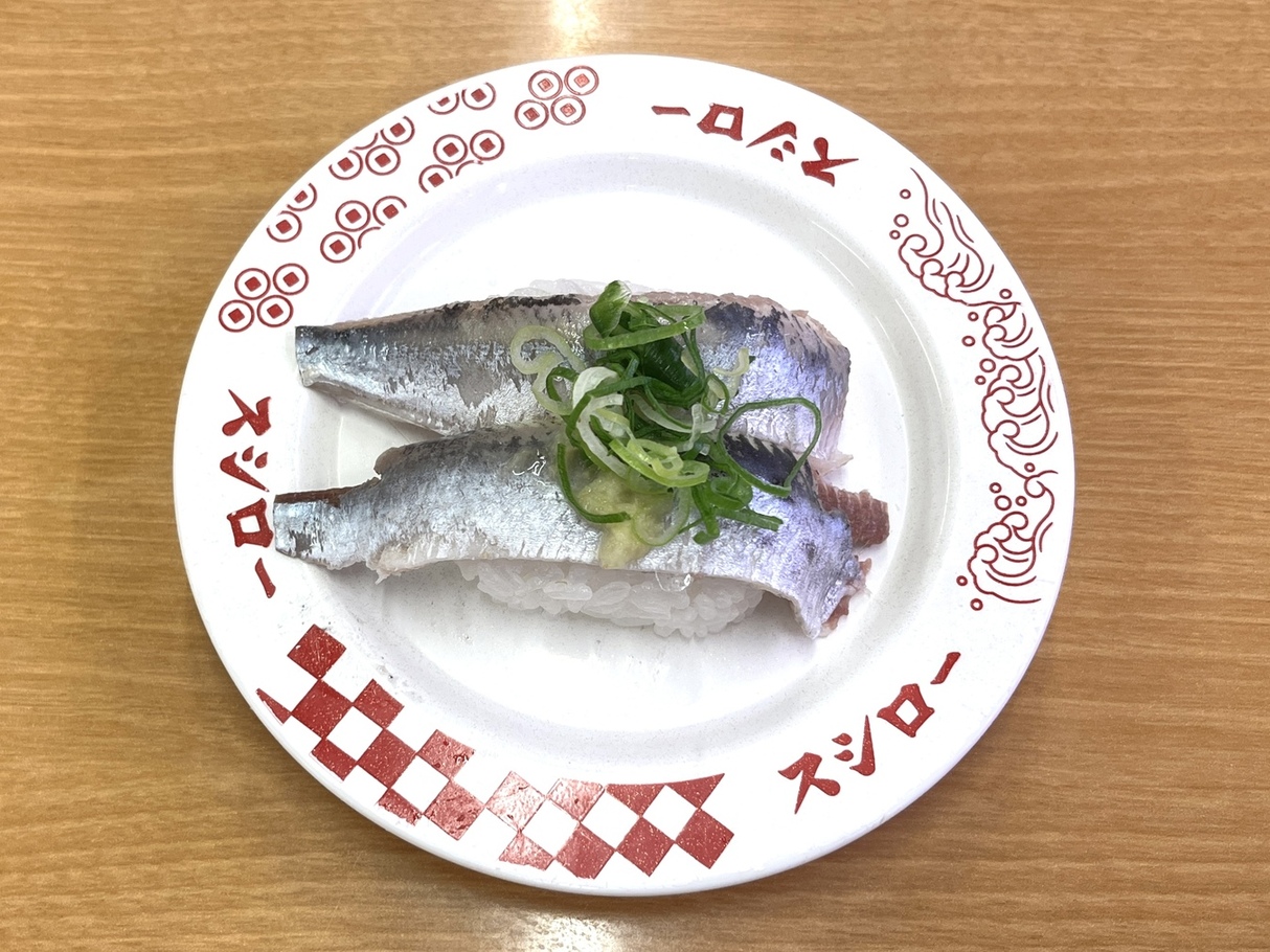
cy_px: 476
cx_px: 635
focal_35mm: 26
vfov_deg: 53.0
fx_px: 954
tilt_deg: -71.4
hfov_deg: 67.3
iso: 50
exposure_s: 1/120
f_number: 1.6
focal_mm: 5.1
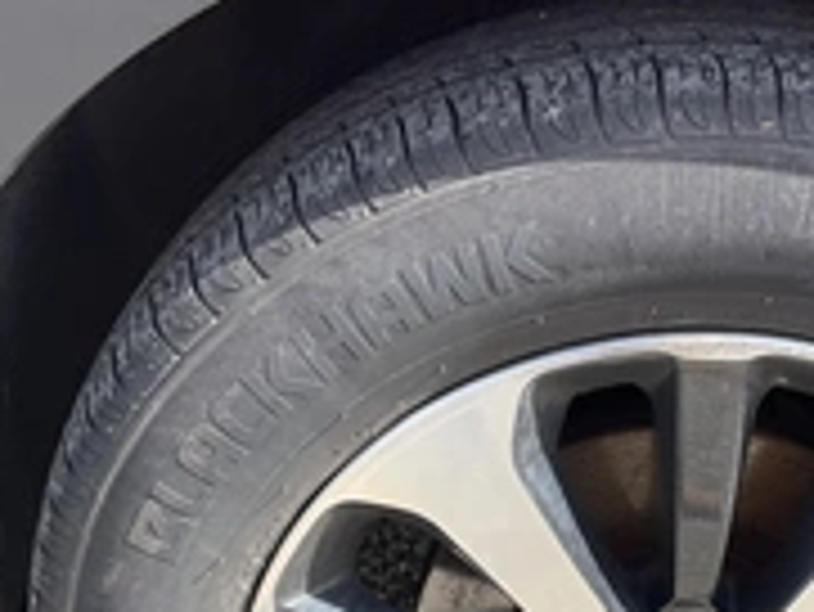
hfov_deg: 29.7
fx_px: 1506
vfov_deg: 22.3
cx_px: 616
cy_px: 580
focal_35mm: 64
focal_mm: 3
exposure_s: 1/465
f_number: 1.8
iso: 25
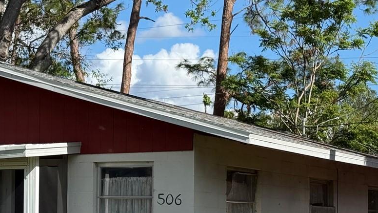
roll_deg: +0.0
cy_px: 176
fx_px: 1083
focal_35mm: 108
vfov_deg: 11.2
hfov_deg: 19.7
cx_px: 115
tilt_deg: +2.2
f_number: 1.78
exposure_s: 1/4329
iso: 64
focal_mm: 6.76
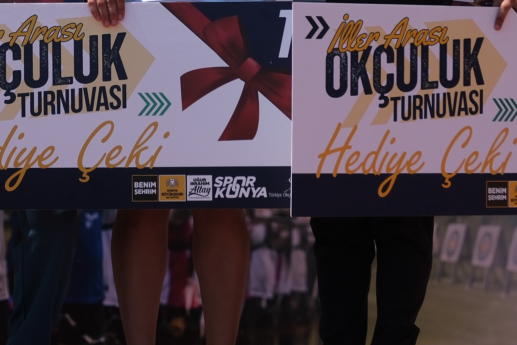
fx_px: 3475
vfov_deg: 5.7
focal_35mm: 242
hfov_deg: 8.5
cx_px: 164
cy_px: -41
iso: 125
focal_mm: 55
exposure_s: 1/1000
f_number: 4.5
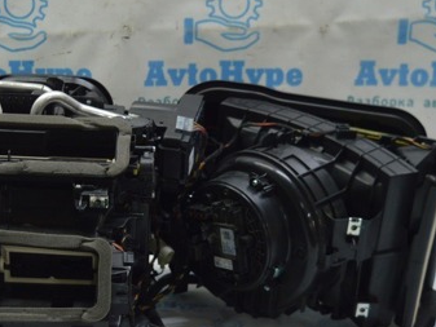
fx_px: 931
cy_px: 216
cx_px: 133
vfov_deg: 19.9
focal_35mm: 74
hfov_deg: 26.2
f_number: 4
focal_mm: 27
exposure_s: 1/50
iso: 400
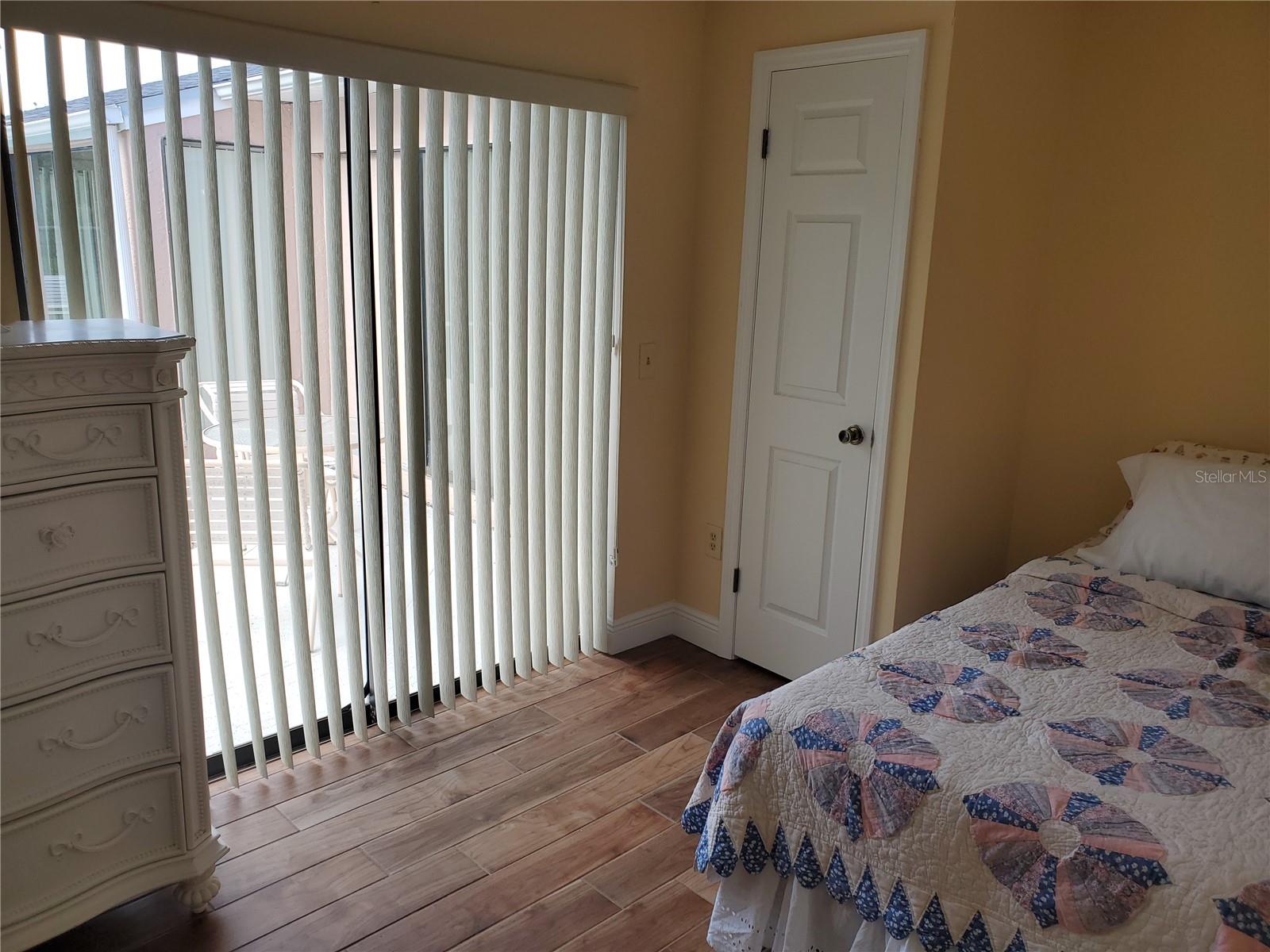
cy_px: 476
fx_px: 954
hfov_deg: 67.3
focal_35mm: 26
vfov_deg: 53.1
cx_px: 635
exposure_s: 1/179
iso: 50
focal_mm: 4.3
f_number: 2.4
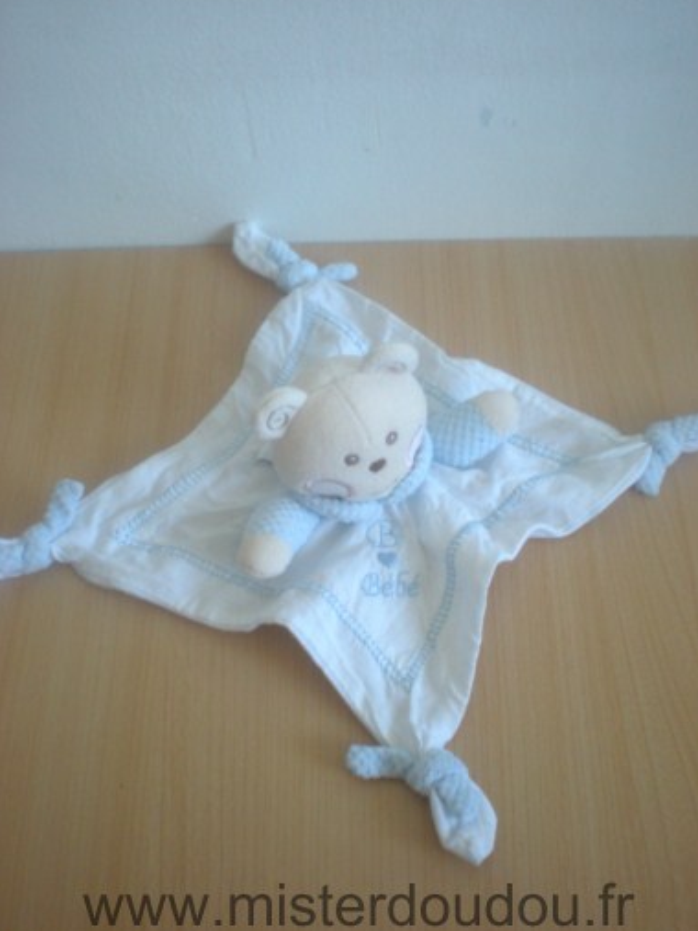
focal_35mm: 39
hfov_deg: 36.8
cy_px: 465
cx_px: 356
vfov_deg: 47.9
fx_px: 1049
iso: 200
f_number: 3.1
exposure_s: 1/51.5
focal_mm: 6.3
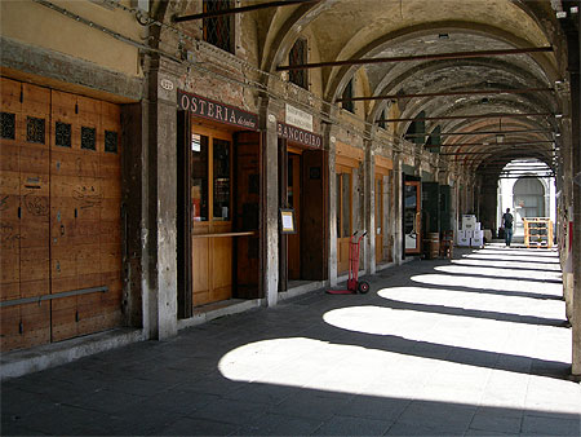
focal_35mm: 38
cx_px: 290
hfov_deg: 49.0
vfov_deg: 37.8
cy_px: 218
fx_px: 638
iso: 50
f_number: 2.8
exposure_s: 1/217
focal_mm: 7.8
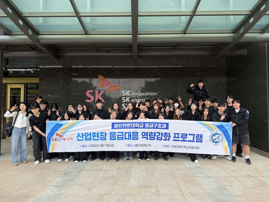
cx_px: 134
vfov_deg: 56.8
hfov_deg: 71.6
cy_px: 101
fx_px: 187
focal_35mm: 24
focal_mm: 6.76
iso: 80
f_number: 1.78
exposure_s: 1/1046
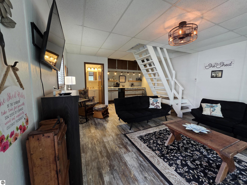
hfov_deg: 106.2
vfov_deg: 89.9
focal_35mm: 13
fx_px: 93
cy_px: 92
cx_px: 124
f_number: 1.9
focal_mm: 2.2
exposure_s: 1/60.2
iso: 160
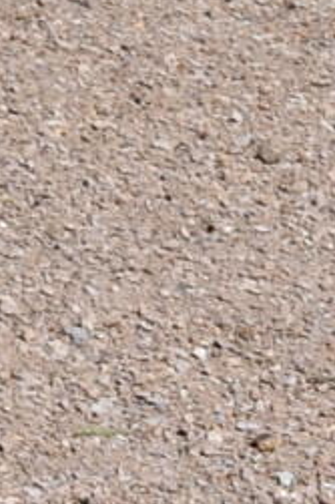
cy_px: -1359
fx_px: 6695
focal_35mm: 479
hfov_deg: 2.7
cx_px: -1661
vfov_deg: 4.1
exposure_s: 1/400
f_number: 10
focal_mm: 27
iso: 100
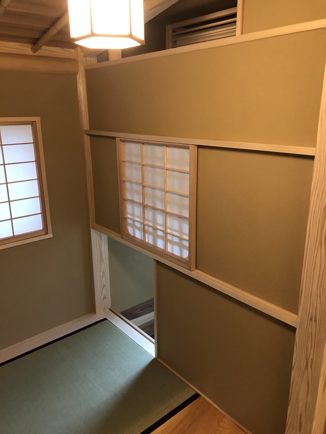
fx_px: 352
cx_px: 163
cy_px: 217
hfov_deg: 49.7
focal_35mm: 28
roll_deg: +0.6
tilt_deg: -15.7
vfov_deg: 63.4
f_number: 1.8
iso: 100
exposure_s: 1/13
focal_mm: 4
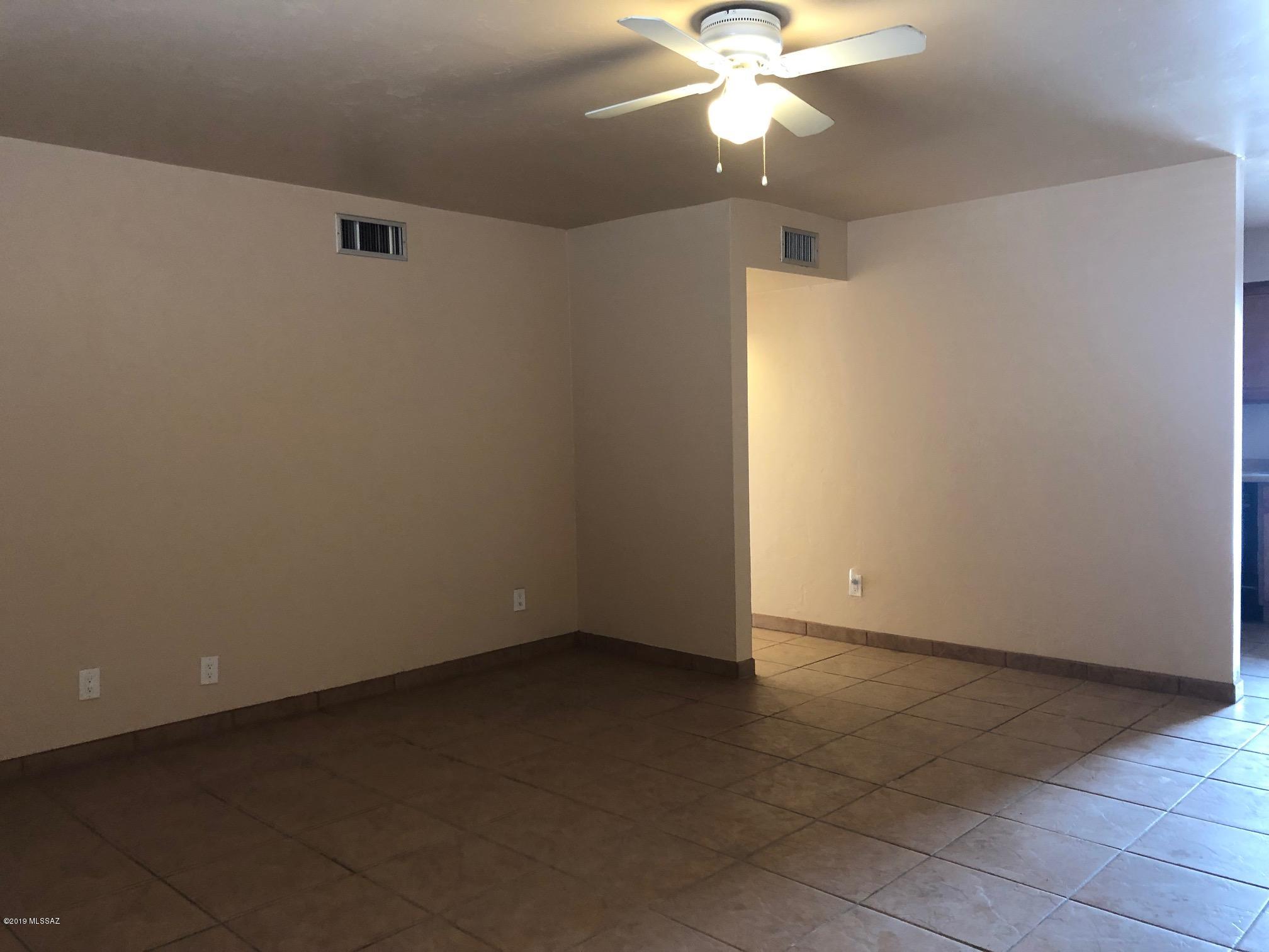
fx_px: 1026
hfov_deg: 63.4
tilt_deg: -3.3
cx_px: 634
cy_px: 476
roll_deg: +1.7
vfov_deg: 49.7
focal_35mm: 28
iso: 80
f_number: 1.8
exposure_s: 1/15
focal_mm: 4
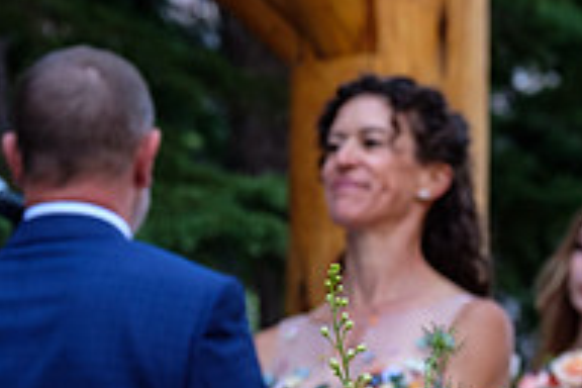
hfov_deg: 9.1
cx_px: 340
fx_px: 3670
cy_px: 289
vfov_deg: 6.0
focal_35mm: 227
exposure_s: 1/140
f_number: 4
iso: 1000
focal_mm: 50
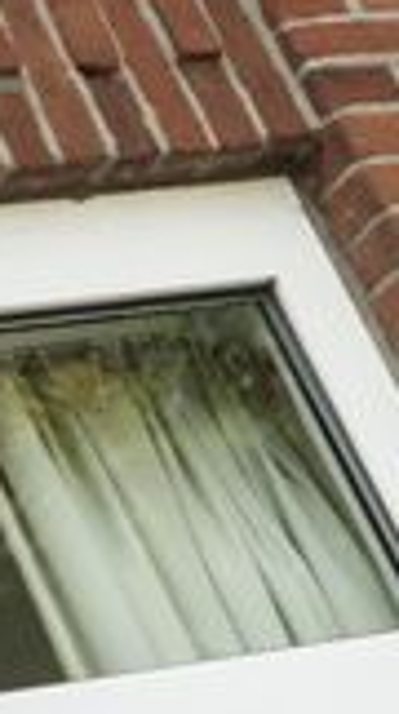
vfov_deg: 9.7
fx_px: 4063
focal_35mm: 215
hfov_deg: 5.3
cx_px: -836
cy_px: -366
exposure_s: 1/100
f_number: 8
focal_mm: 35
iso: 400
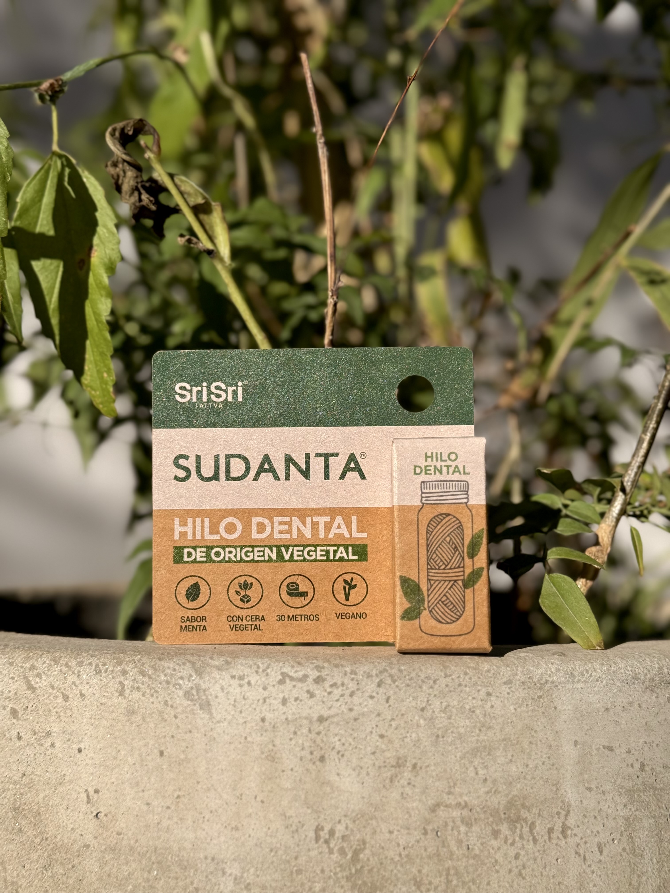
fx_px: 1239
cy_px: 446
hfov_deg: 30.3
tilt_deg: +4.3
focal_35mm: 48
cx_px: 335
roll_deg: -0.4
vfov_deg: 39.7
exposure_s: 1/8772
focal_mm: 6.76
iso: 80
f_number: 1.78
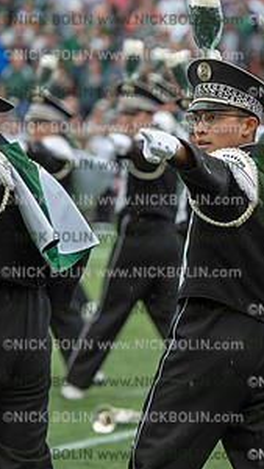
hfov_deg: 3.7
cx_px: 367
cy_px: 200
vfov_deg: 6.7
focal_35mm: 324
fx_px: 4028
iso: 400
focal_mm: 160
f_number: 4
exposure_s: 1/500
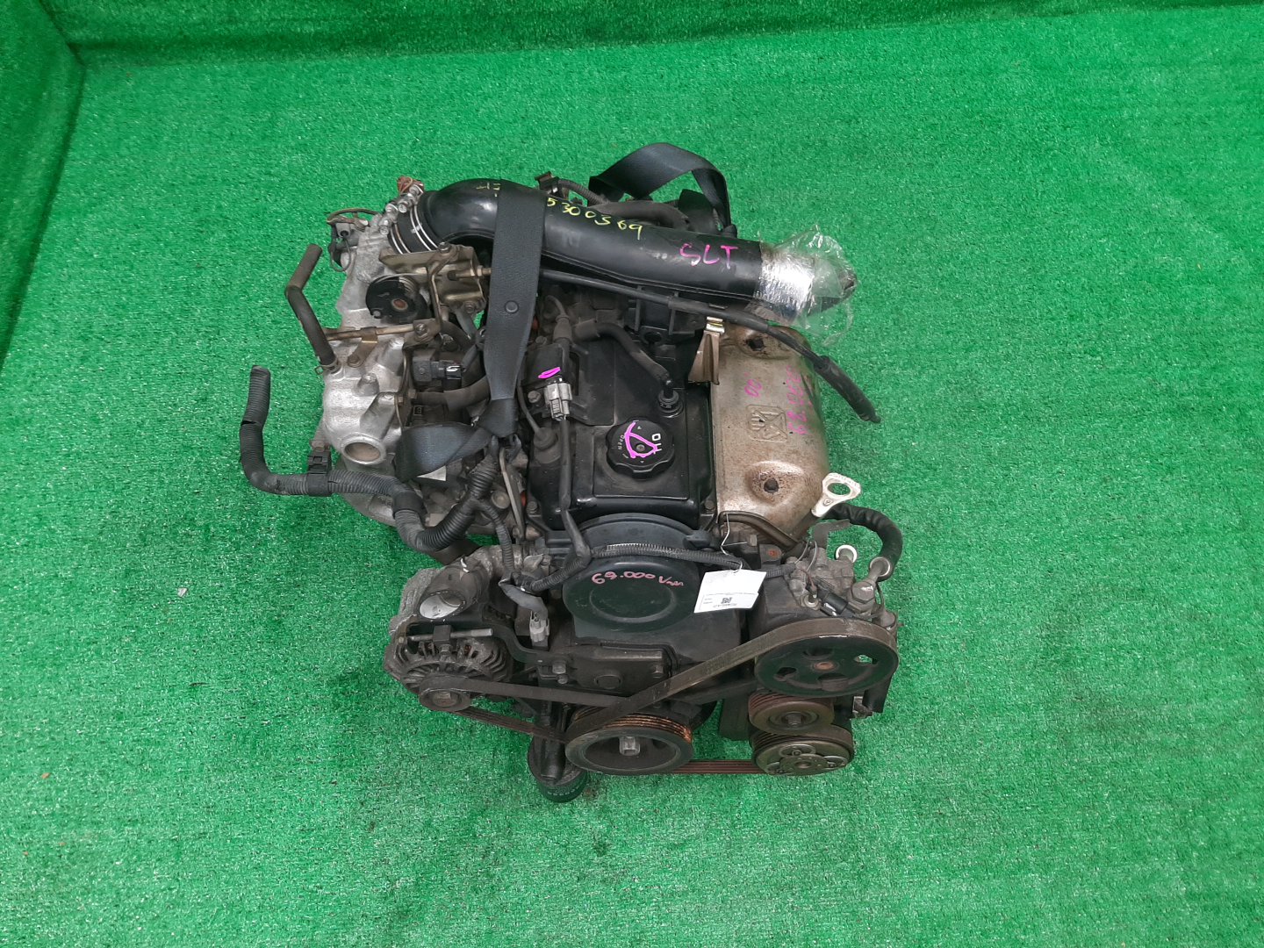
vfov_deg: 53.1
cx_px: 632
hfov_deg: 67.3
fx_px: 949
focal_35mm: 26
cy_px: 474
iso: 121
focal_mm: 3.93
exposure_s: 1/50
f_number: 1.7
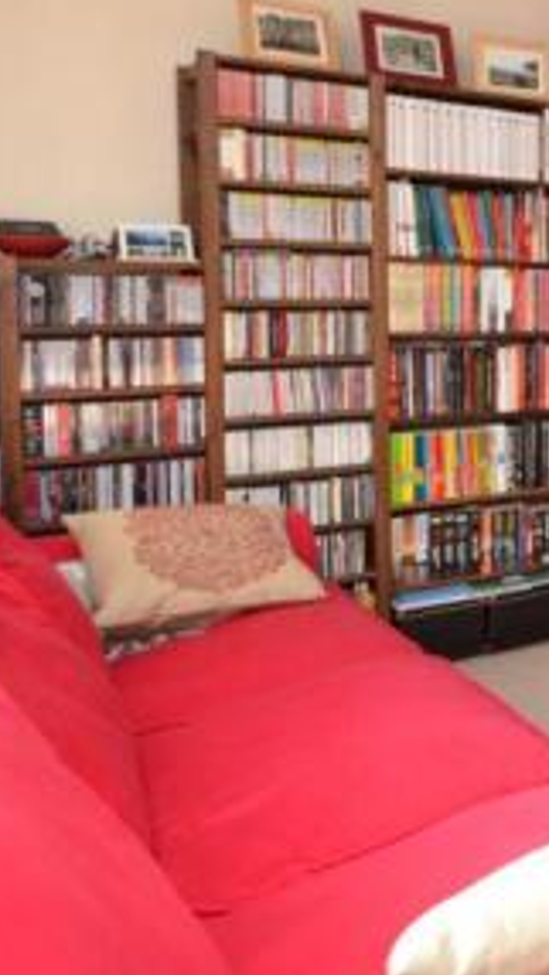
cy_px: 336
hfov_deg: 26.7
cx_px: 748
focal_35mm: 36
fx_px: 931
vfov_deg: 54.3
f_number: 4
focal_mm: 10
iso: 400
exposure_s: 1/60
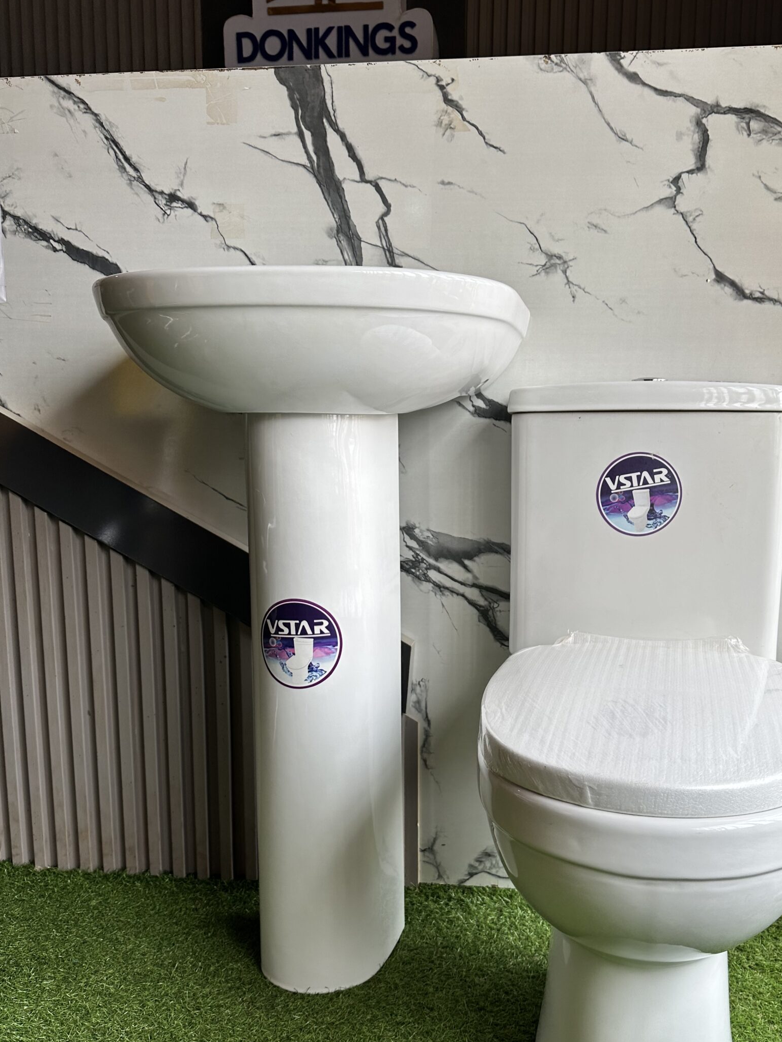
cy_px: 574
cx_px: 471
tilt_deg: -8.8
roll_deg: -2.7
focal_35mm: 30
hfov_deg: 46.5
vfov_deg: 59.8
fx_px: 904
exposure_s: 1/189
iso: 64
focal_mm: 6.86
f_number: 1.78
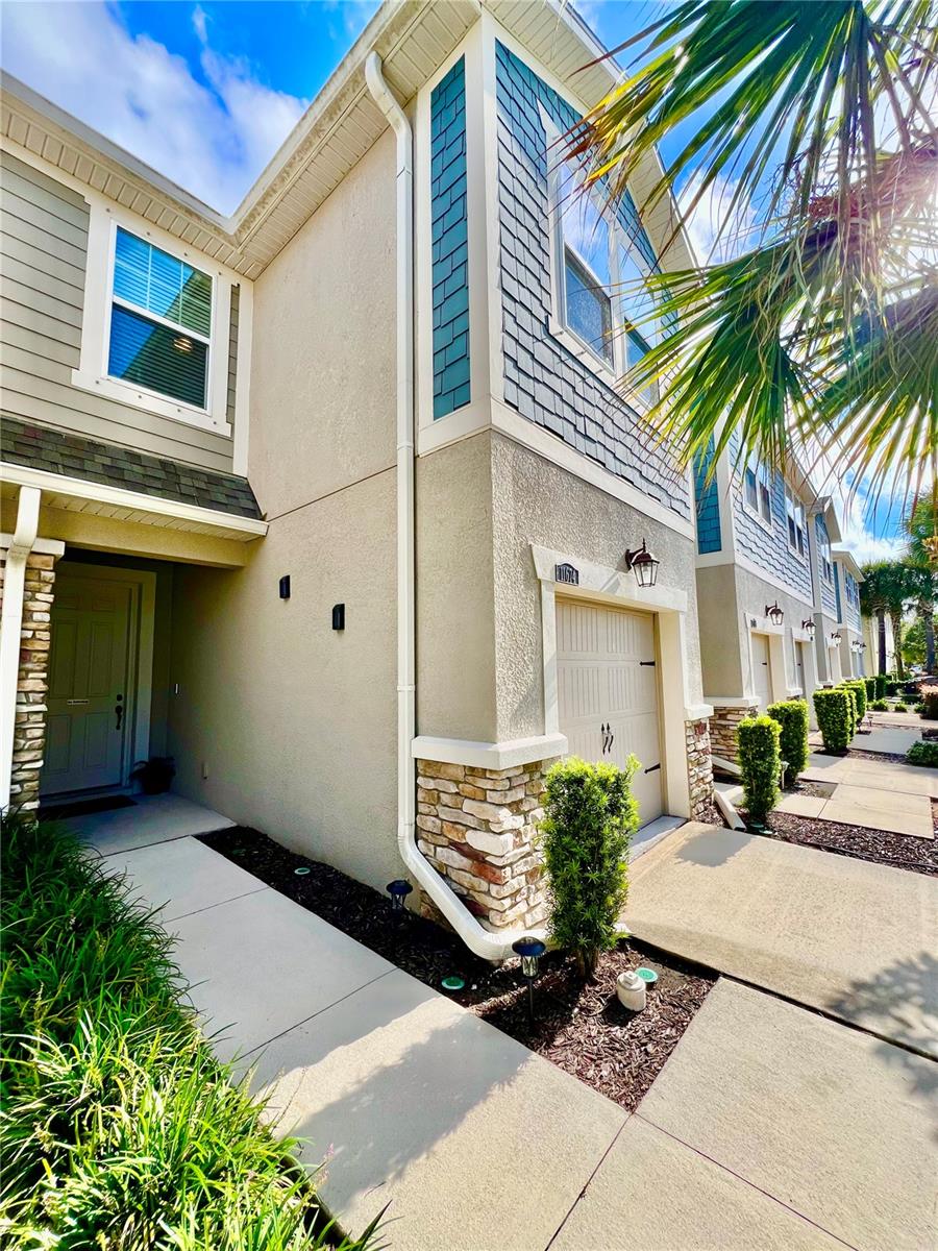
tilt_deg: +5.9
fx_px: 470
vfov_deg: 106.2
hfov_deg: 89.9
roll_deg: +1.0
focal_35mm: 13
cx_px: 469
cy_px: 626
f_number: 1.8
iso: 32
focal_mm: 1.57
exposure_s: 1/786
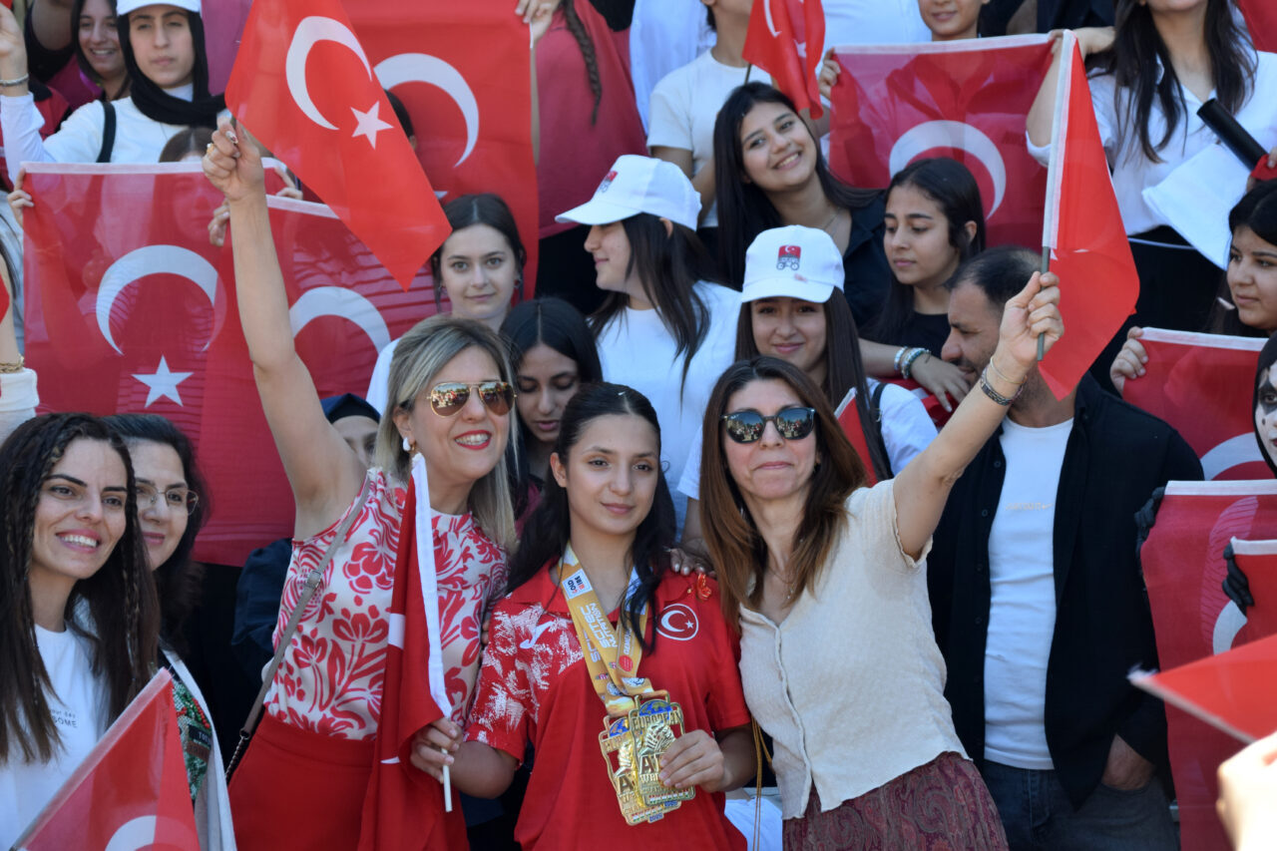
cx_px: 638
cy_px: 426
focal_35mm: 102
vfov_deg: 13.4
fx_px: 3617
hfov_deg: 20.0
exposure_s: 1/200
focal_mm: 68
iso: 400
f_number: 7.1
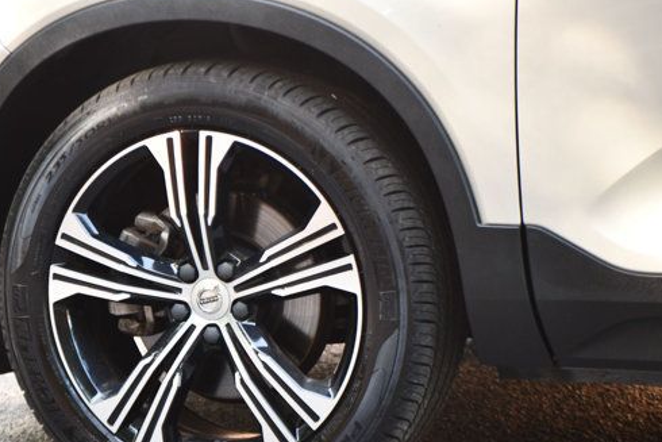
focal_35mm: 235
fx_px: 4322
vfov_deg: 5.9
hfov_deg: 8.8
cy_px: 276
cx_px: 238
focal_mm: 120
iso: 900
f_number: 4.8
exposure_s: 1/125
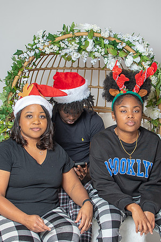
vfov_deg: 26.0
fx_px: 523
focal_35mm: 78
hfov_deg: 17.5
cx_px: 94
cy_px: 121
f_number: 3.2
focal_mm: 35
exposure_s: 1/250
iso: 100
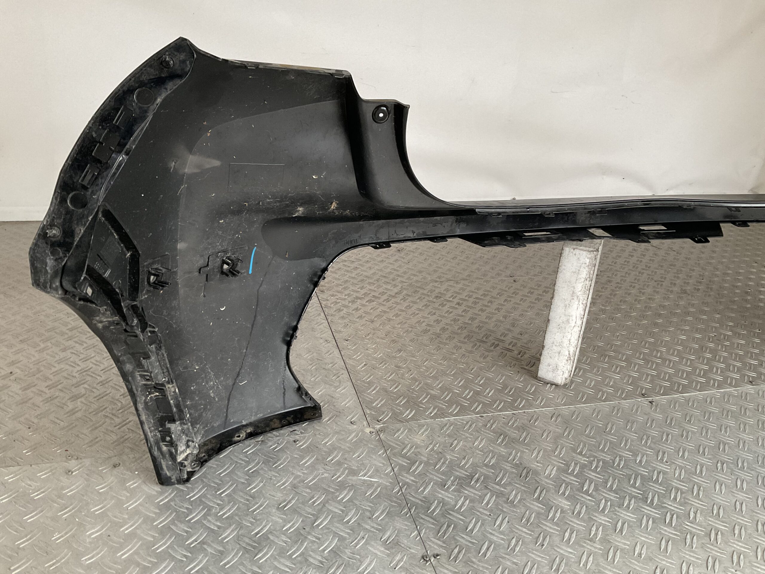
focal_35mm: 29
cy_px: 287
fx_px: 641
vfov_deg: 48.2
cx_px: 382
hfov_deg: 61.7
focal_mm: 3
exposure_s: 1/50
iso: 125
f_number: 1.8
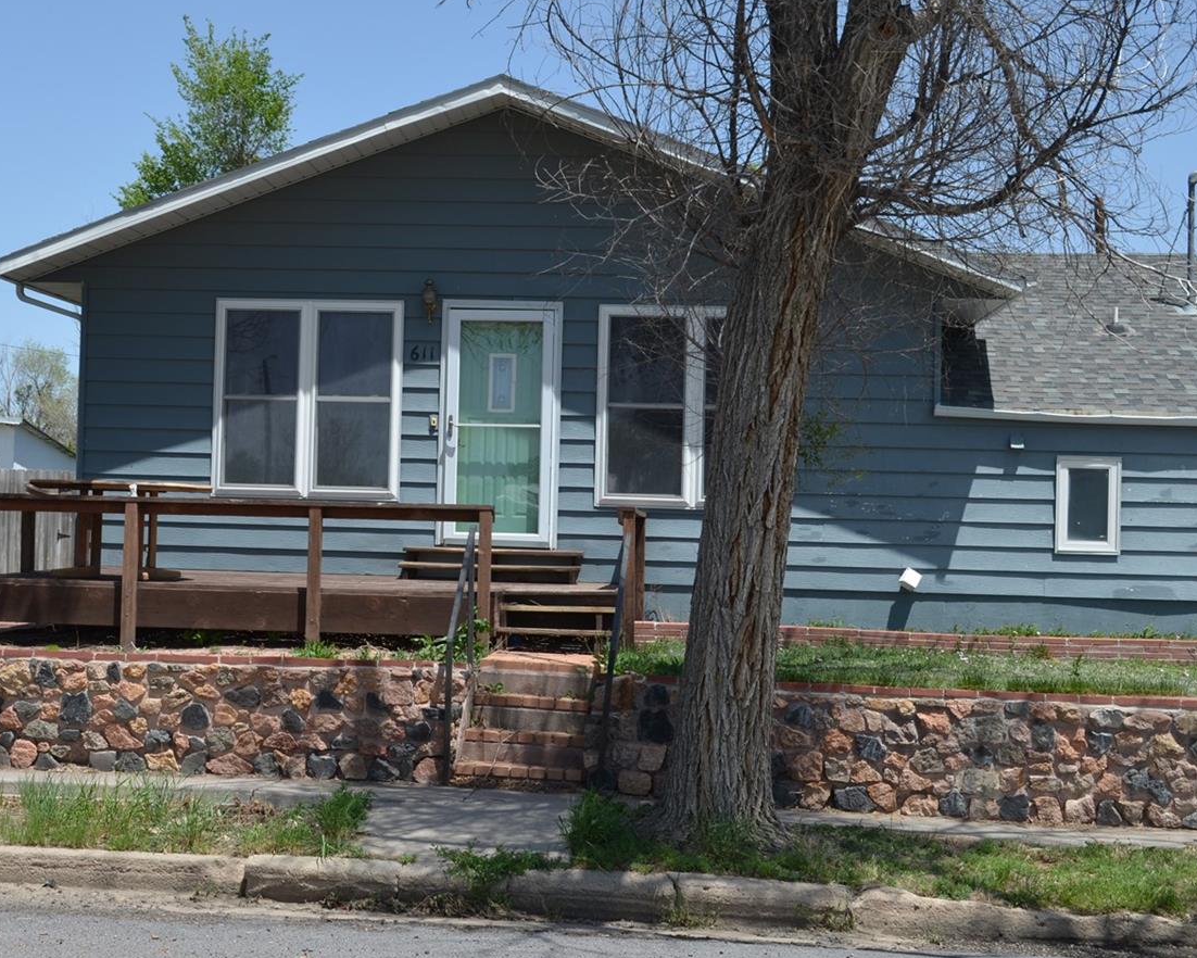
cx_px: 497
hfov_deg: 35.3
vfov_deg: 28.6
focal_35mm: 53
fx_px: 1878
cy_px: 494
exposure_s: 1/250
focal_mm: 26
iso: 110
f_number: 8
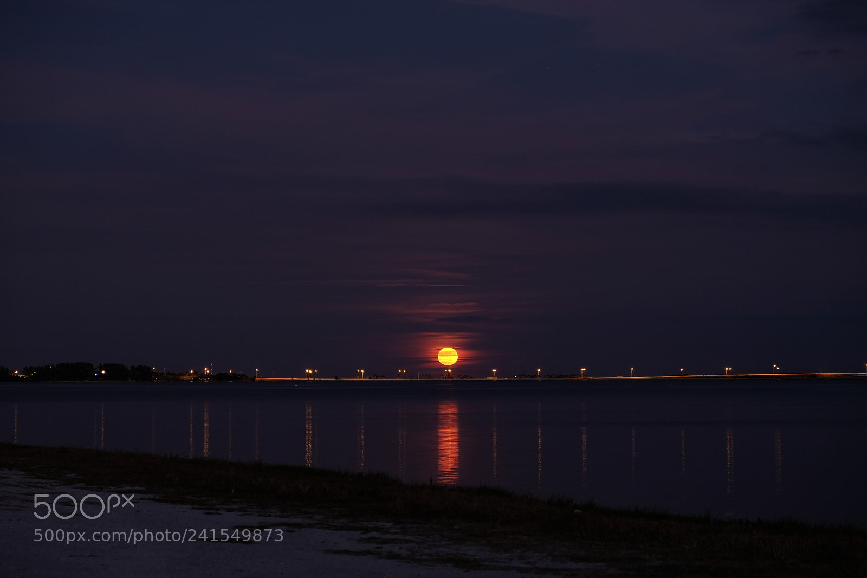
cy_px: 289
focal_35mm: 83
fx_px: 1998
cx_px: 434
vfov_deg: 16.4
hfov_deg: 24.5
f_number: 4
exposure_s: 1.3
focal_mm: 55
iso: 250
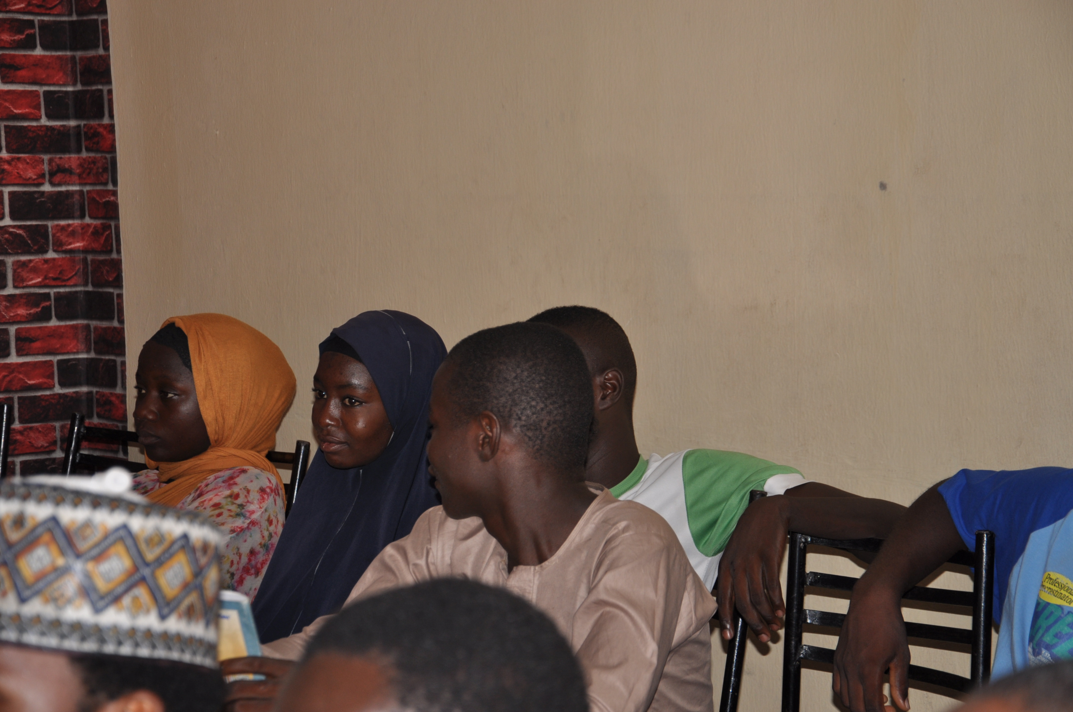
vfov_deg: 14.7
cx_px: 536
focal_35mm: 93
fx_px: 2769
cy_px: 356
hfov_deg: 21.9
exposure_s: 1/60
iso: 200
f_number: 5.3
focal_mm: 62
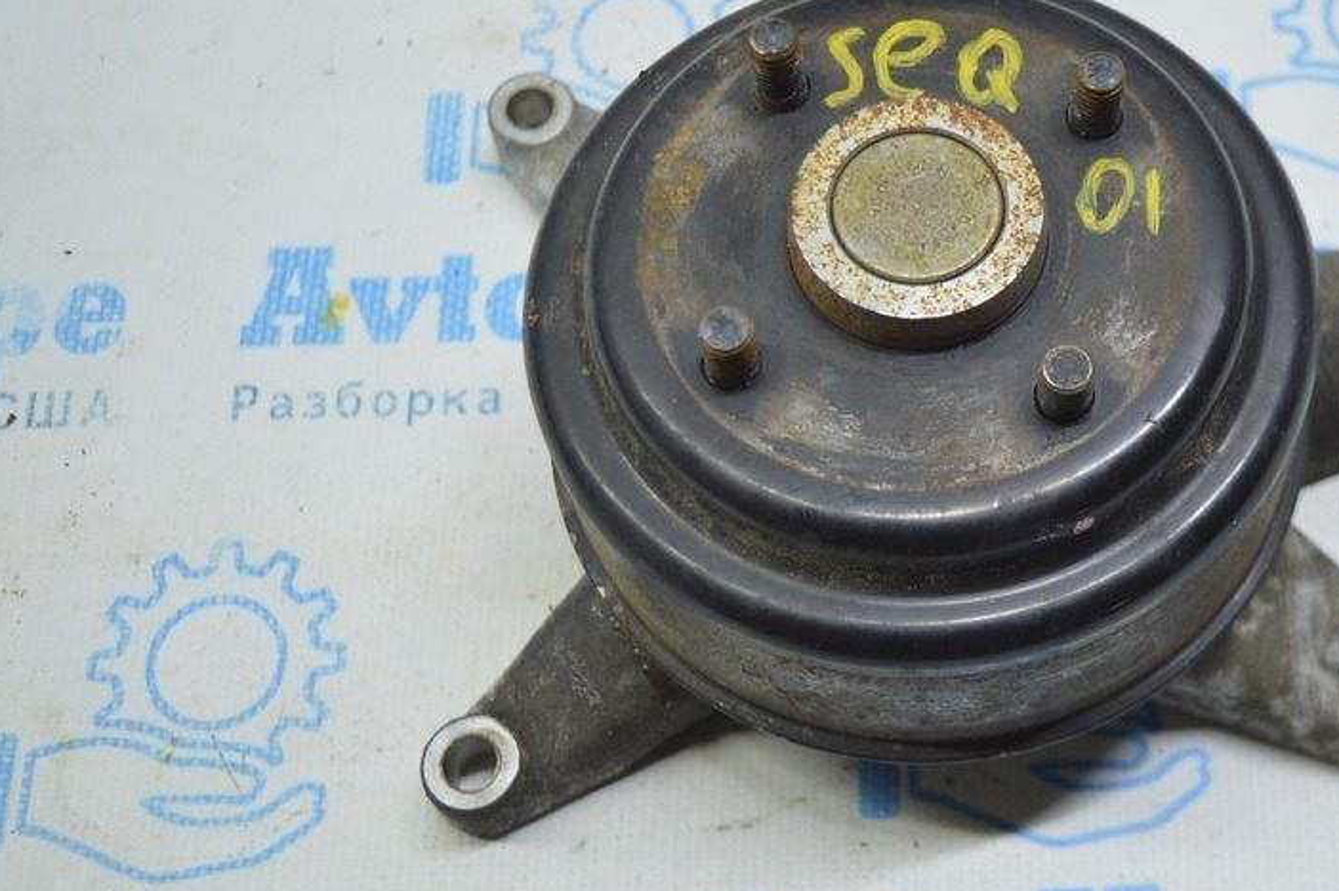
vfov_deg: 24.7
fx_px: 2034
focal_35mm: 55
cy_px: 432
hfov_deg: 35.9
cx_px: 938
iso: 400
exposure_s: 1/60
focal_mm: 25
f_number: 4
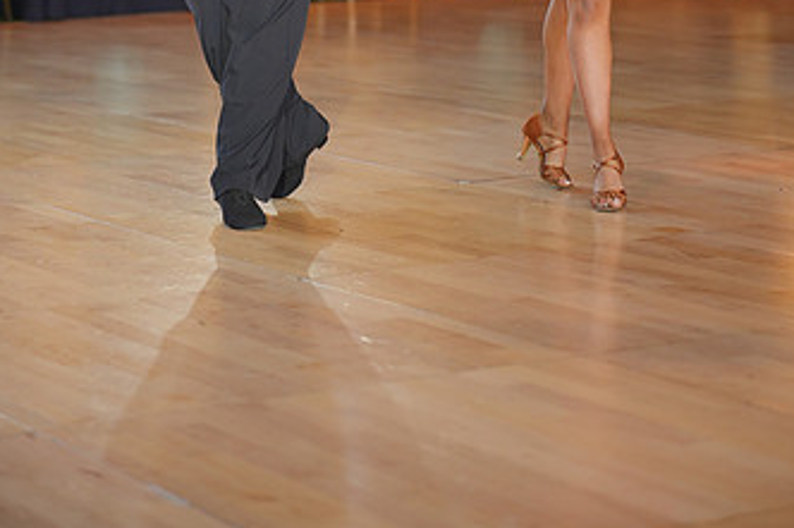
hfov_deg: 17.2
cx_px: 420
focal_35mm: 119
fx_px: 2623
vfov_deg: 11.2
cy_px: -146
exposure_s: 1/500
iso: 800
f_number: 2
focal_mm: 68
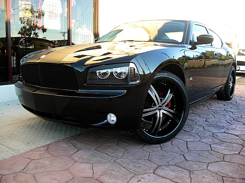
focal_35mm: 36
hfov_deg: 51.4
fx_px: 255
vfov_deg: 39.7
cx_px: 122
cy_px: 92
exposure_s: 1/125
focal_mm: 6.3
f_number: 2.8
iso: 100
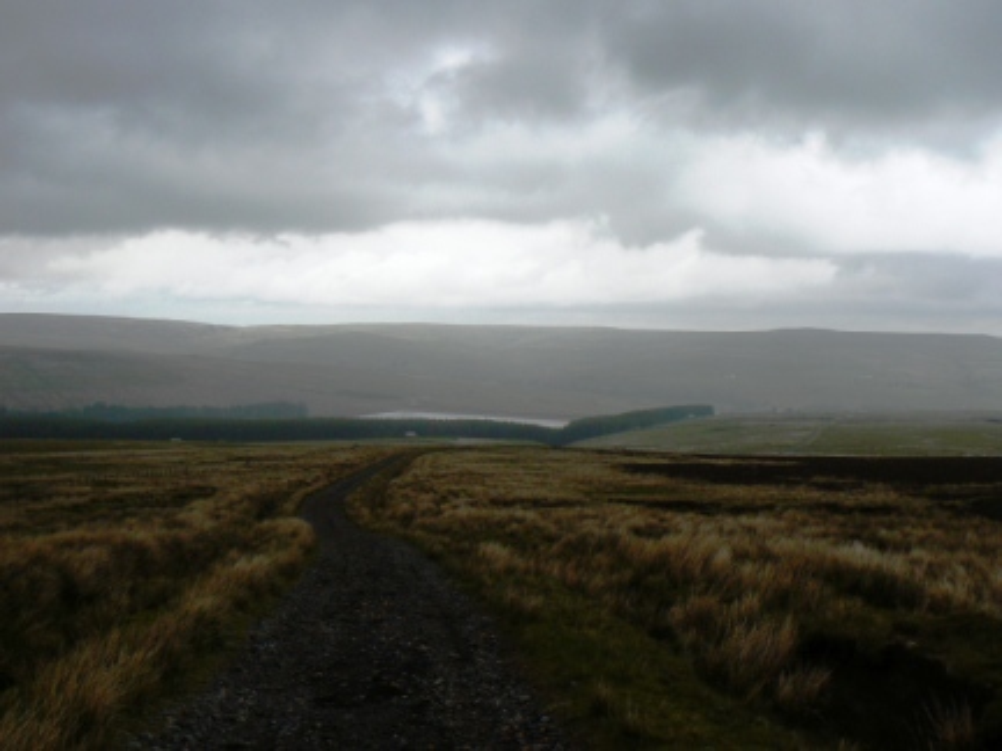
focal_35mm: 36
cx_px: 501
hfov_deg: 51.4
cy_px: 376
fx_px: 1042
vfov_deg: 39.7
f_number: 5.6
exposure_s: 1/250
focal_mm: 6
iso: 80
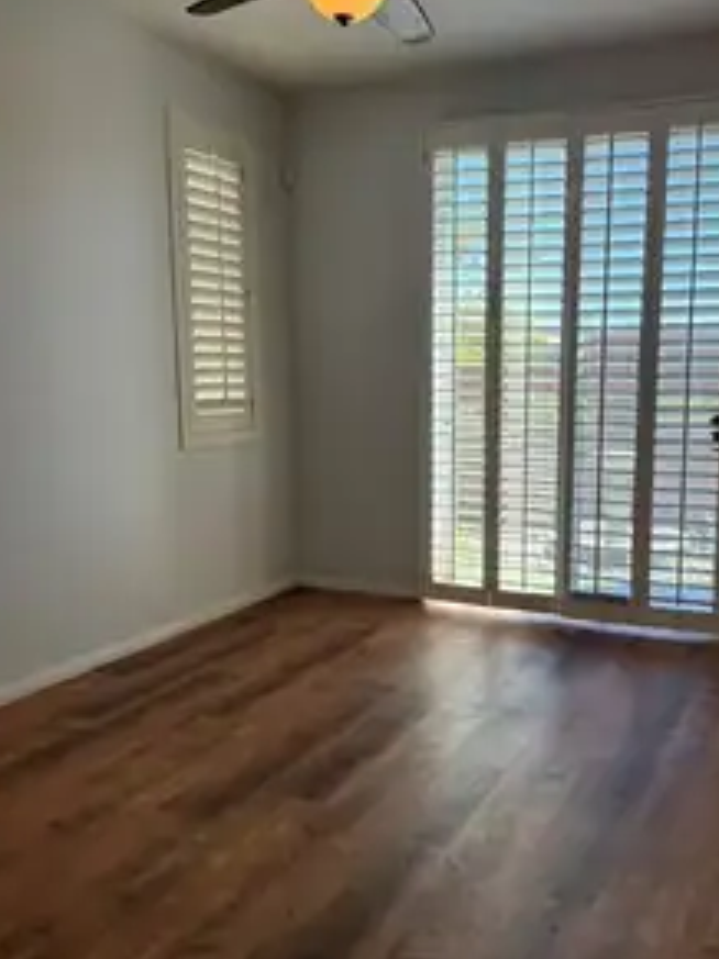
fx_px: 915
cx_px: 449
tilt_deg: -7.9
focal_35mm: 33
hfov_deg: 42.6
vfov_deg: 55.4
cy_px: 501
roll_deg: -0.3
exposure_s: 1/230
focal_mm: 6.76
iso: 160
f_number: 1.78
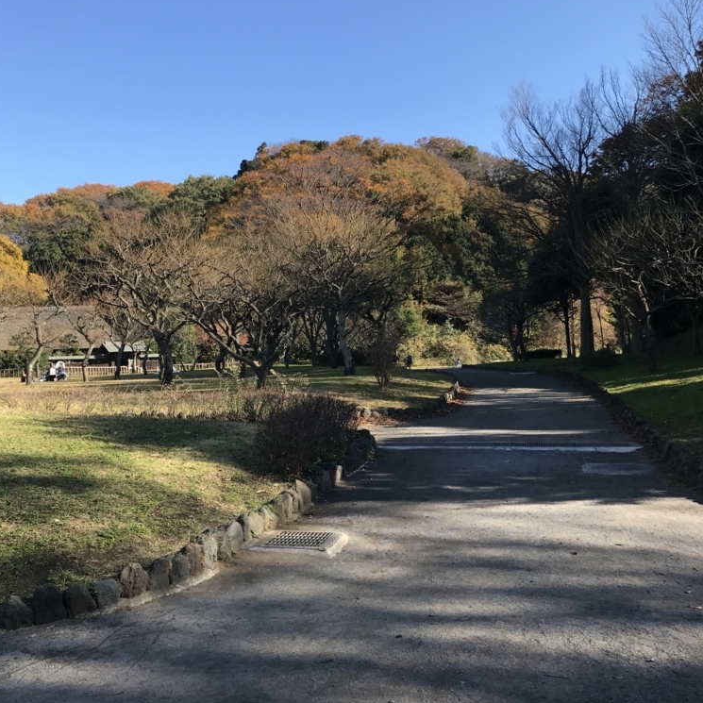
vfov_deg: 48.2
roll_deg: +1.7
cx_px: 342
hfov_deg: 48.4
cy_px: 290
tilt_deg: +5.9
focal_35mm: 34
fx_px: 781
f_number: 1.8
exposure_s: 1/977
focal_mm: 3.99
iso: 20
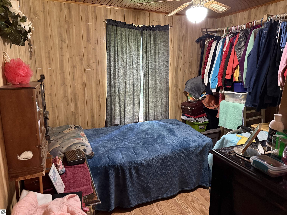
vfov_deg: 56.8
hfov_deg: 71.6
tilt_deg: -12.2
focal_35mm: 24
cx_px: 144
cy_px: 108
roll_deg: -0.2
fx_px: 199
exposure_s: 1/40
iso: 1000
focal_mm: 6.76
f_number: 1.78
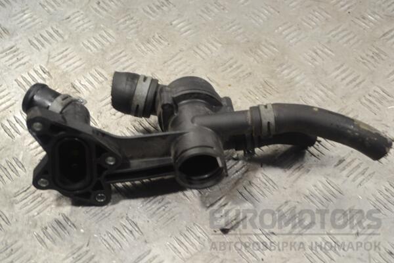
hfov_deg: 35.1
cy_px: 132
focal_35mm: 57
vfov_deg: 23.8
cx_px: 197
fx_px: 624
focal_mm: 38
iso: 160
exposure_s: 1/30
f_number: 5
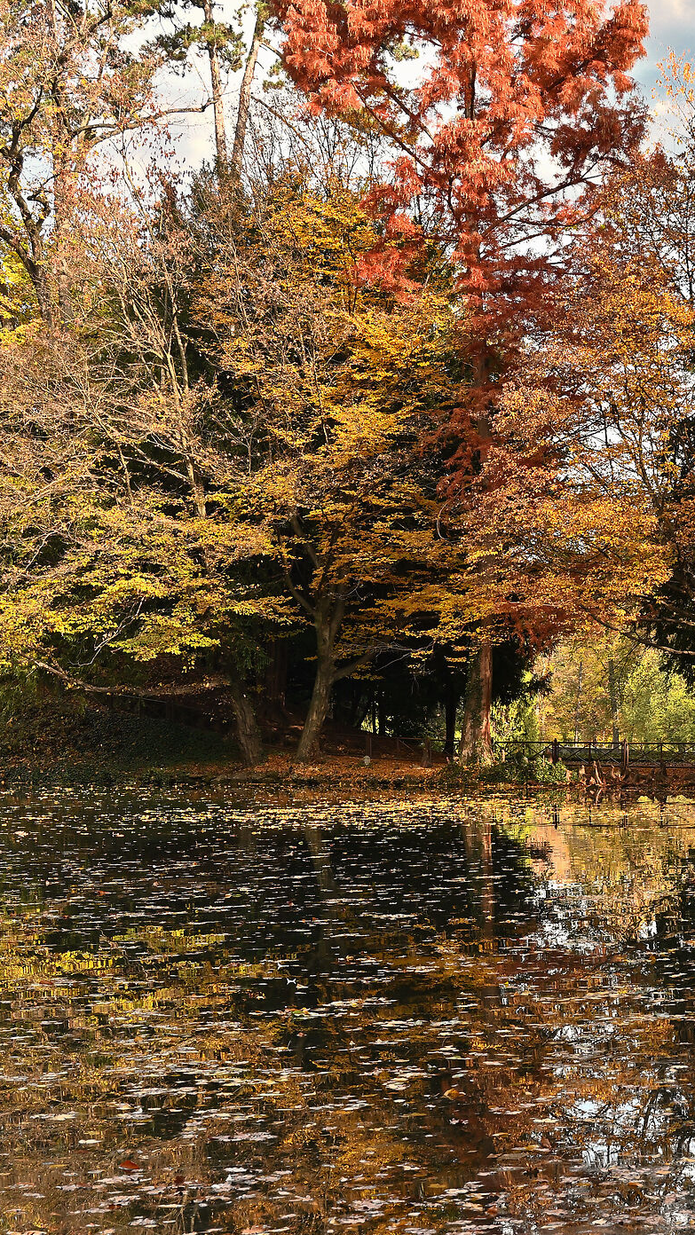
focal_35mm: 65
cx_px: 697
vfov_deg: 32.2
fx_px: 2130
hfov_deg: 18.1
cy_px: 790
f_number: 7.1
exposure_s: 1/30
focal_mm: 36
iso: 100
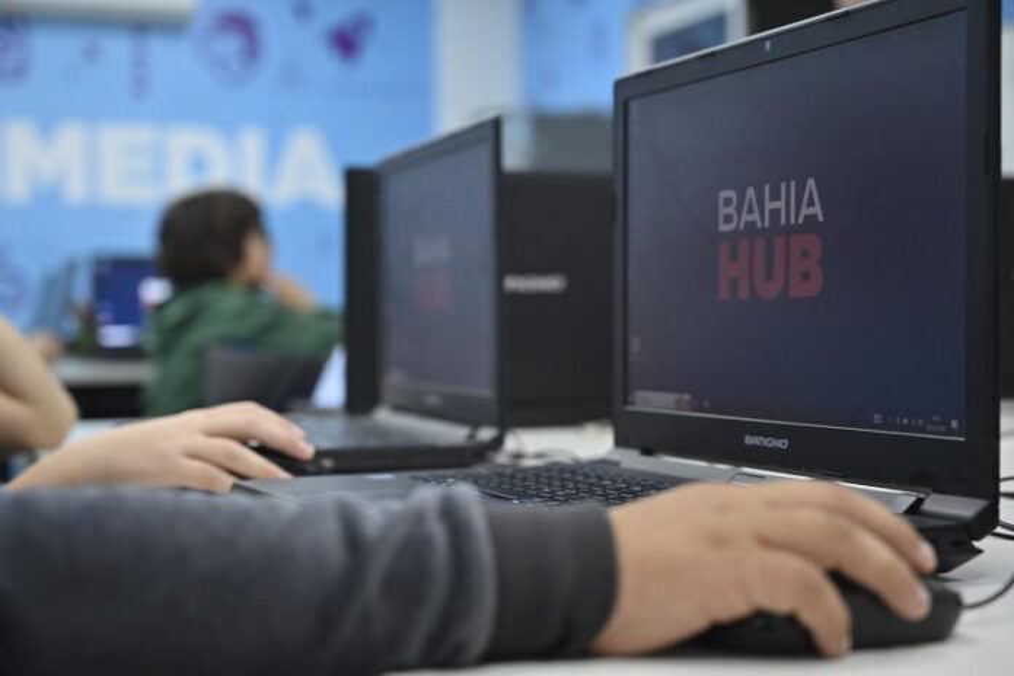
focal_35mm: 57
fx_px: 1605
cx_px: 507
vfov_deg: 23.8
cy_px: 338
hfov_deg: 35.1
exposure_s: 1/200
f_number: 4
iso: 2000
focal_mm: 57
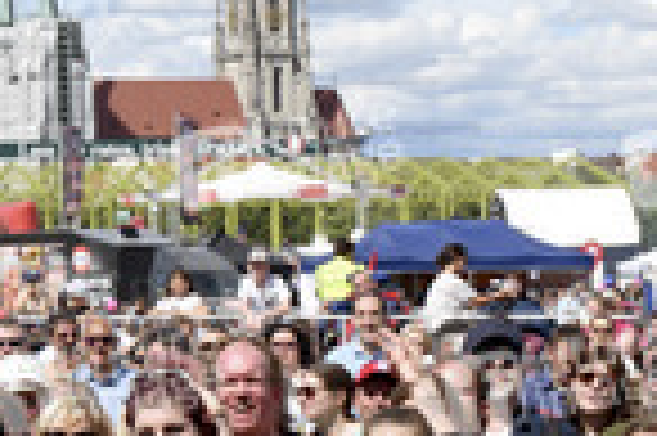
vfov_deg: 8.4
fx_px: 2963
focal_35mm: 163
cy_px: 45
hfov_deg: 12.1
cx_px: -281
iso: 100
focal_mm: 35
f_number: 14
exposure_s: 1/100
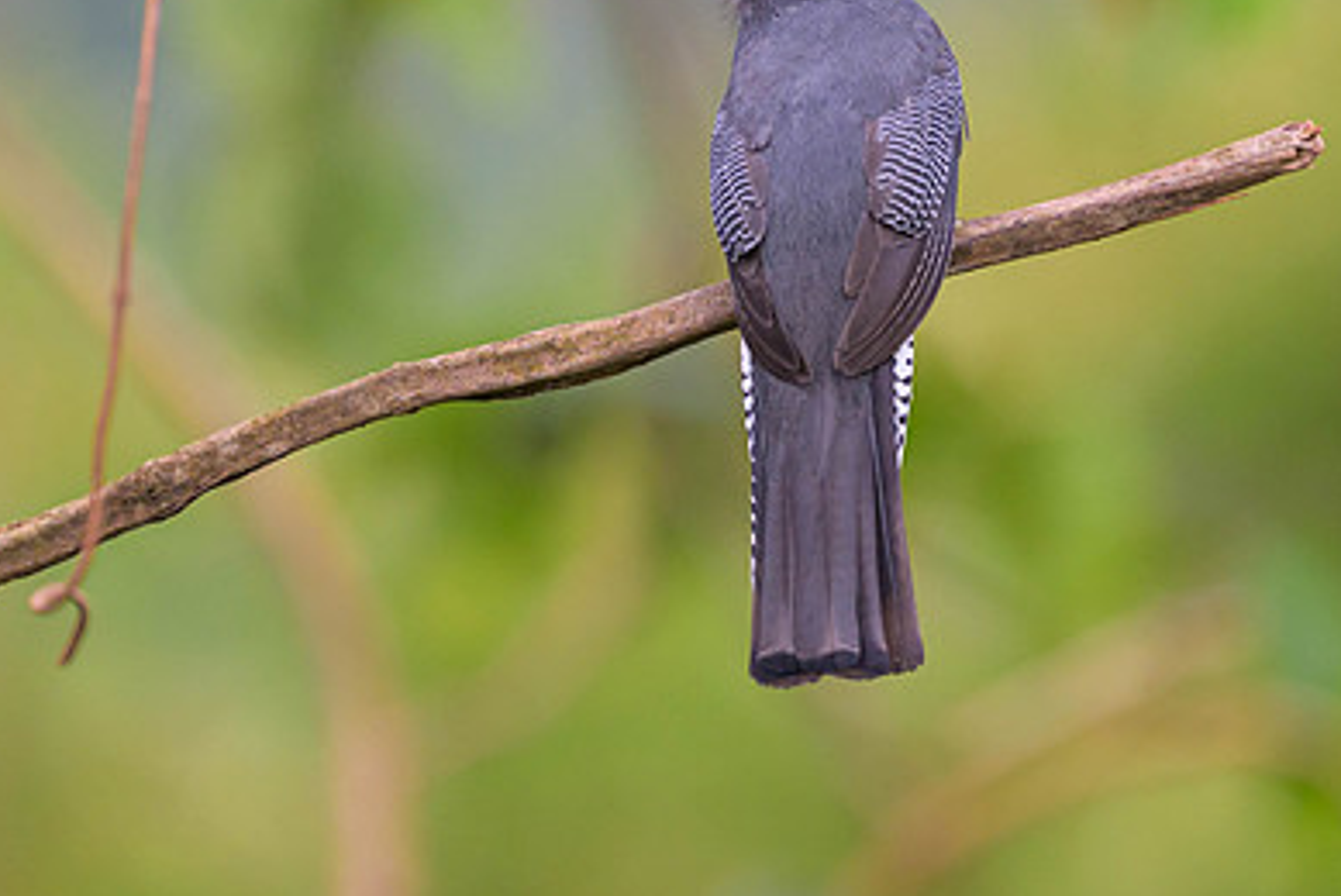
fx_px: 56549
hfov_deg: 1.4
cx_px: 493
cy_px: 364
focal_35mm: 1517
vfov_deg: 0.9
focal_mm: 560
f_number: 4
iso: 640
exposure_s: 1/640
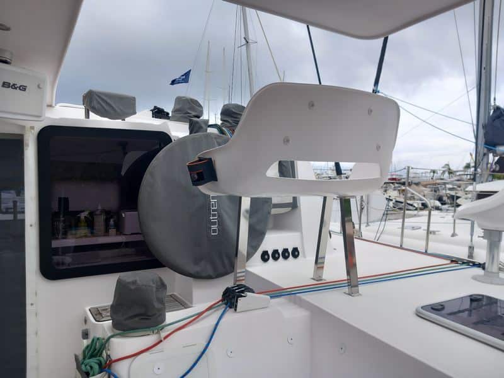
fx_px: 393
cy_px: 189
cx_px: 252
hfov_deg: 65.3
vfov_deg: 51.4
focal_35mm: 27
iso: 20
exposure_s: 1/136
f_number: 1.8
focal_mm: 4
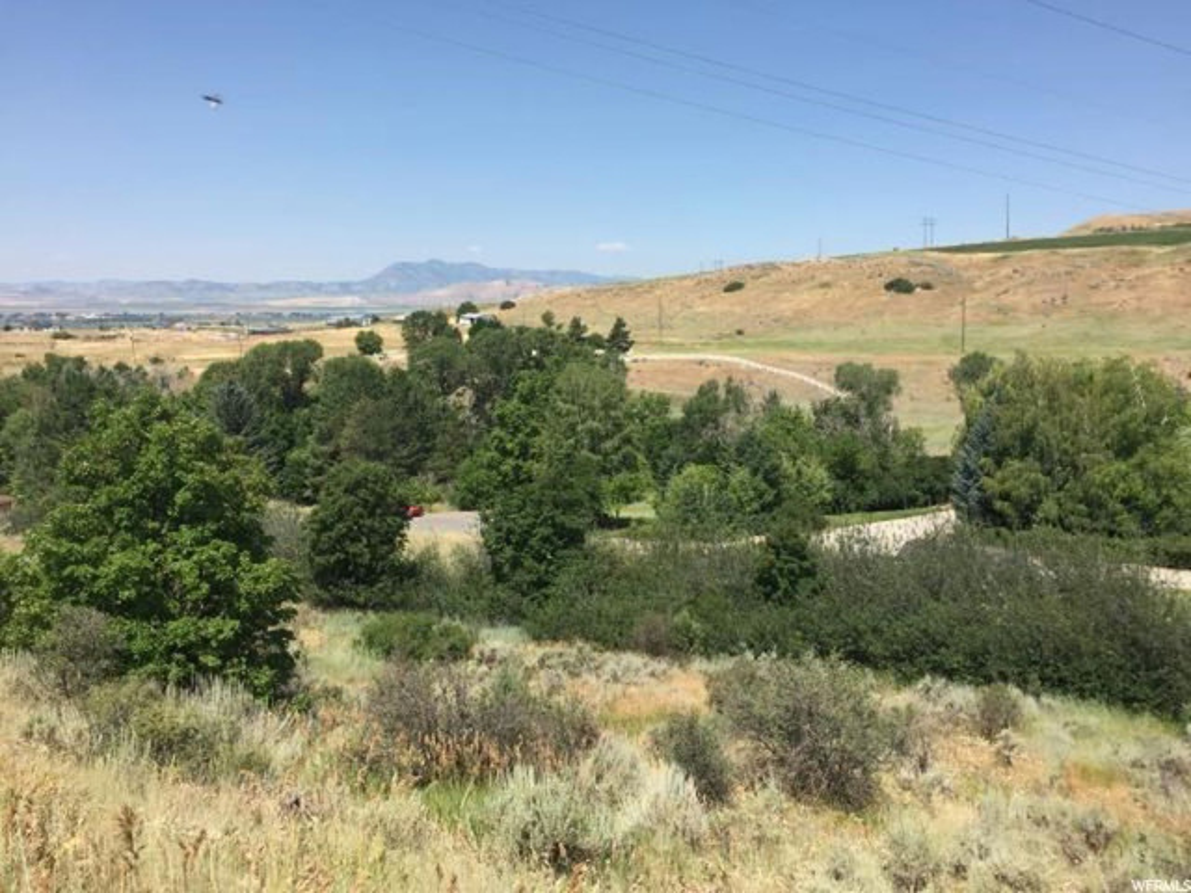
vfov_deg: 48.2
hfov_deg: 61.7
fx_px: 998
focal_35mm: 29
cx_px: 596
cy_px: 446
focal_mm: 4.15
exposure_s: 1/1721
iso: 32
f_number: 2.2
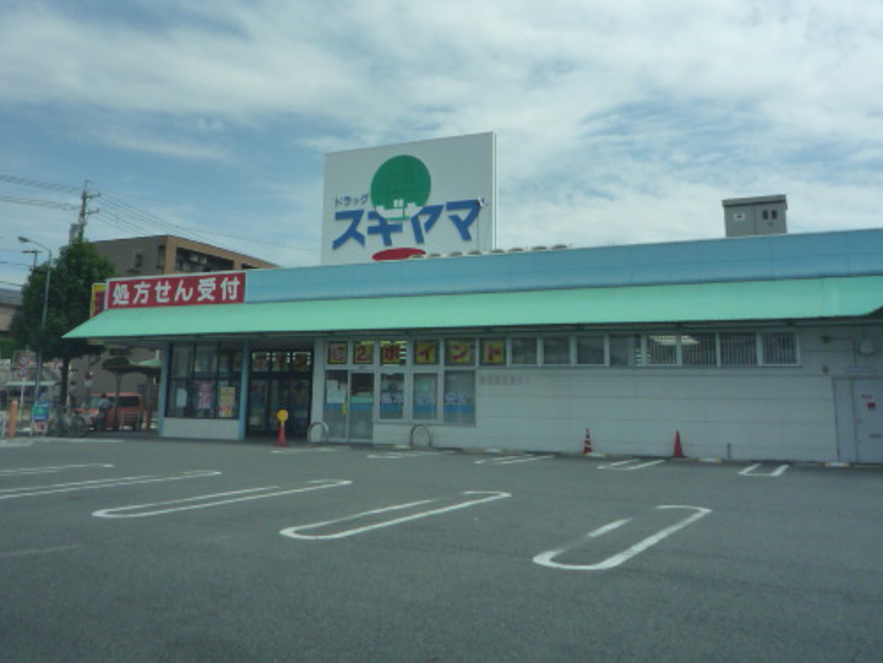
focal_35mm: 32
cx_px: 396
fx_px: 816
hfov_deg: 56.7
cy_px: 244
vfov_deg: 43.8
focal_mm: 4.4
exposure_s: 1/640
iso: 160
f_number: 5.6
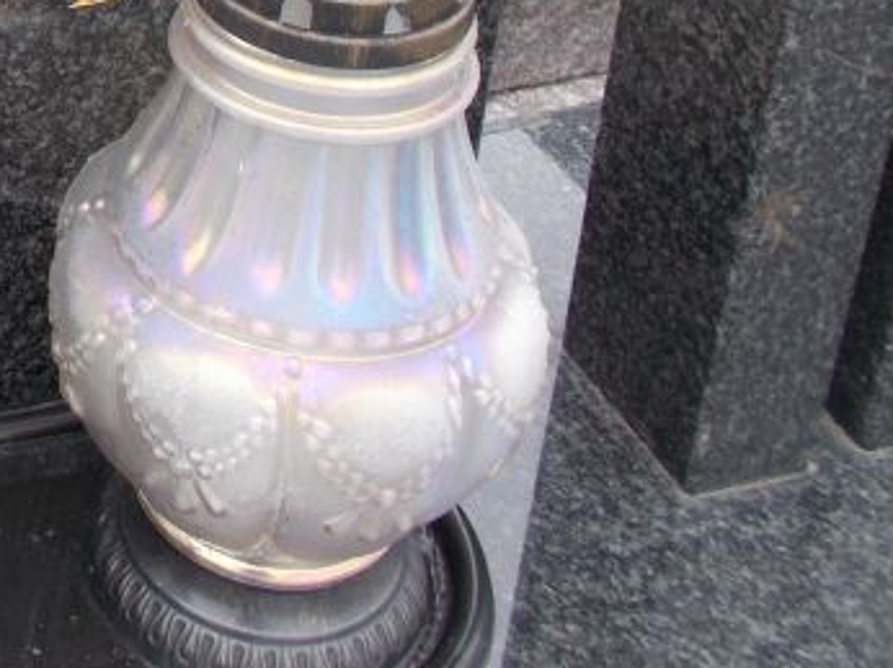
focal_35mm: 77
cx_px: -137
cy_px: -263
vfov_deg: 17.6
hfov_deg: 23.5
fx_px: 1985
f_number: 3.2
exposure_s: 1/50
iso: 80
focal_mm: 4.6
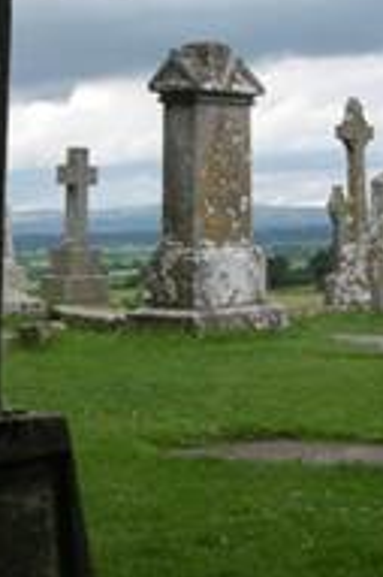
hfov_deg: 14.5
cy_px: 230
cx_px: 205
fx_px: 1503
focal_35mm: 94
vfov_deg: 21.7
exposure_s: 1/230
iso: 64
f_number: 5.4
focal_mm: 7.5
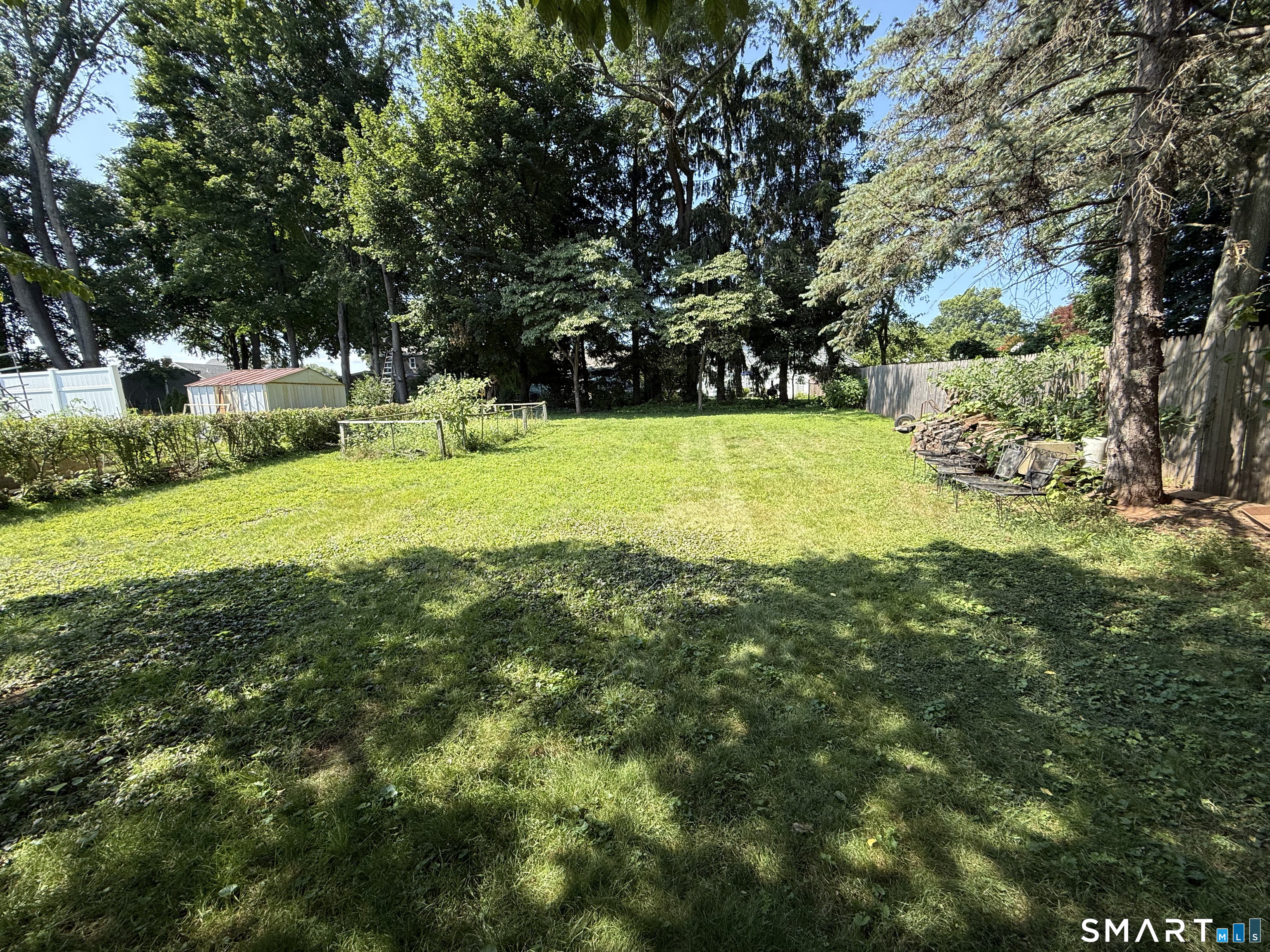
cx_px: 635
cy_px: 476
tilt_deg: -7.7
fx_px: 514
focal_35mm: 14
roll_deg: +1.9
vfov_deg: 85.7
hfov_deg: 102.1
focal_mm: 2.22
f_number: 2.2
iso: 50
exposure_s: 1/514
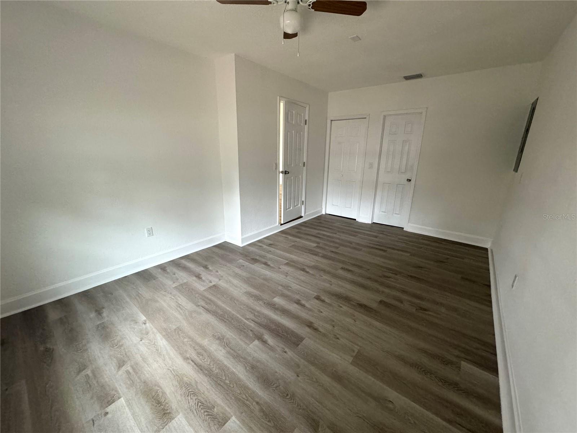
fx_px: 233
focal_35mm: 14
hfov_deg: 102.1
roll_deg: -1.0
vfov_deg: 85.7
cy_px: 216
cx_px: 288
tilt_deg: -16.4
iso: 400
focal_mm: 2.22
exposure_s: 1/60
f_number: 2.2
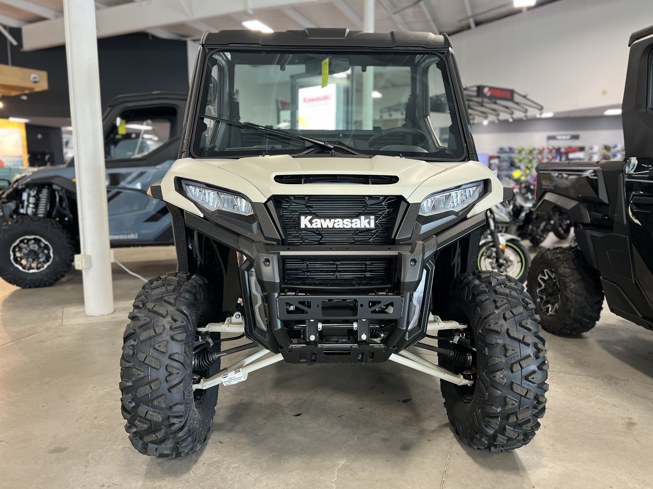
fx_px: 490
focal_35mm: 26
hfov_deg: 67.3
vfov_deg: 53.1
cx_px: 326
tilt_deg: -8.4
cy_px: 244
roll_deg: +0.4
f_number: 1.5
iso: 125
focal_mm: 5.7
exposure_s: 1/60
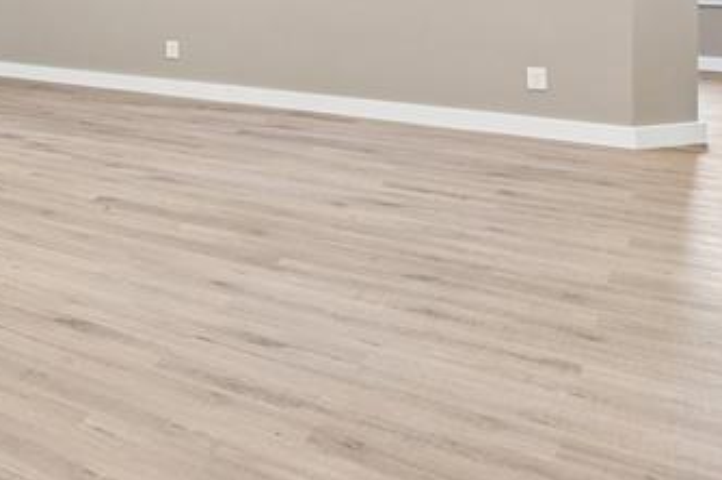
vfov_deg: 27.1
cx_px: -361
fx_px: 922
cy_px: -26
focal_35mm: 46
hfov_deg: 28.2
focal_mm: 15
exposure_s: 1/15
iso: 400
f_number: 8
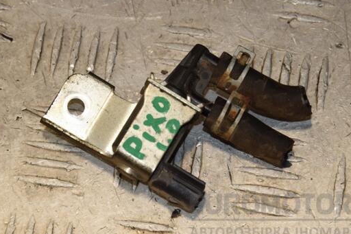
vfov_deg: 7.4
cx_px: 177
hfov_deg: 11.1
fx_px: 1799
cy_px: 113
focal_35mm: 185
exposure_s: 1/200
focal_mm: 105
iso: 800
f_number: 10
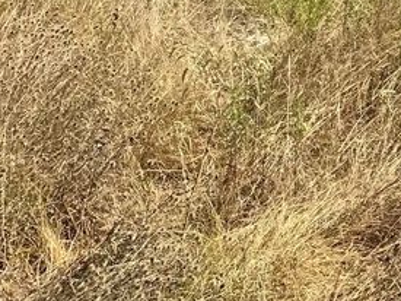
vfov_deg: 12.9
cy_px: -155
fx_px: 1251
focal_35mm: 108
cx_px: 723
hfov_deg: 15.6
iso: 16
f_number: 1.8
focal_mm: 3
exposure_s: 1/1912
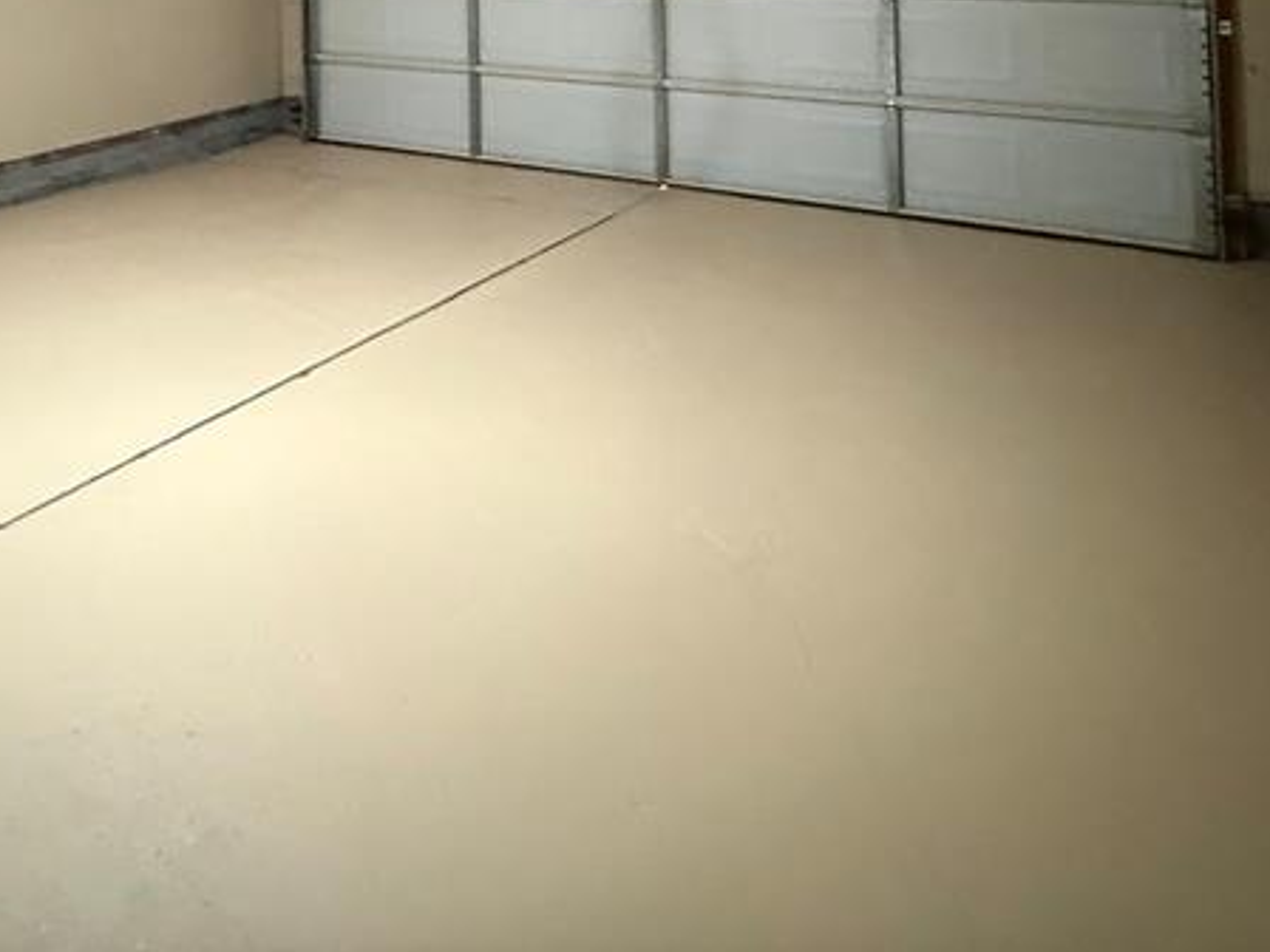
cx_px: 386
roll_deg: +1.0
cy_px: -128
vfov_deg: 36.4
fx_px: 1174
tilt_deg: +1.1
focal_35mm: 32
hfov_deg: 55.2
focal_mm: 2.22
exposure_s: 1/30
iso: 1250
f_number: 2.2
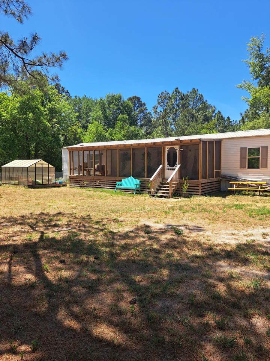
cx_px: 135
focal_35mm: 24
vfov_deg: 71.6
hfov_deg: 56.8
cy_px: 180
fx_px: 250
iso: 50
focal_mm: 5.23
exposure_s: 1/978
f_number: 1.8
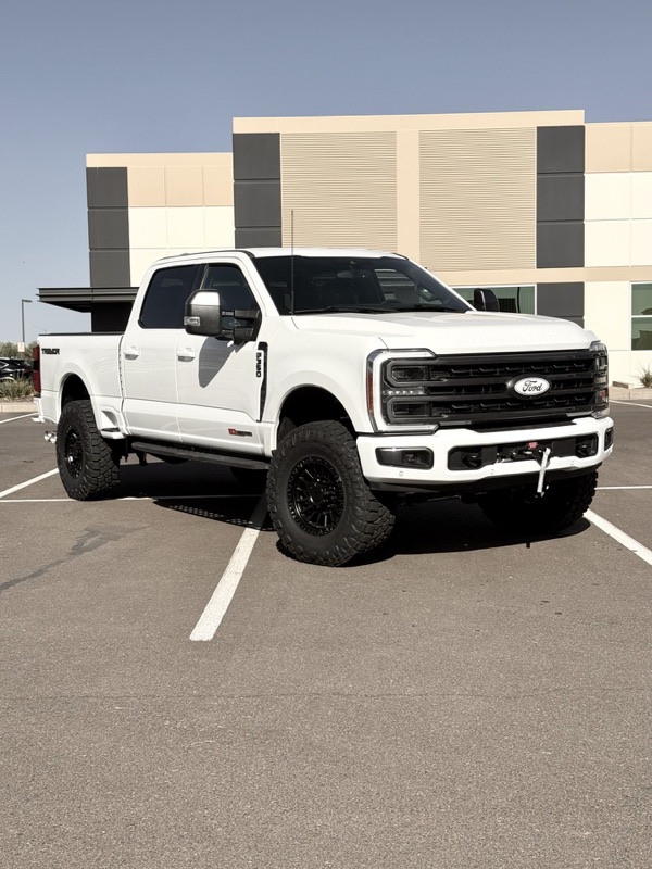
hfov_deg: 30.3
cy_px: 434
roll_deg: +1.1
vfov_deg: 39.7
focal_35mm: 48
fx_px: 1205
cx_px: 326
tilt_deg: -3.2
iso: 80
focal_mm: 6.76
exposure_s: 1/9901
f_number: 1.78
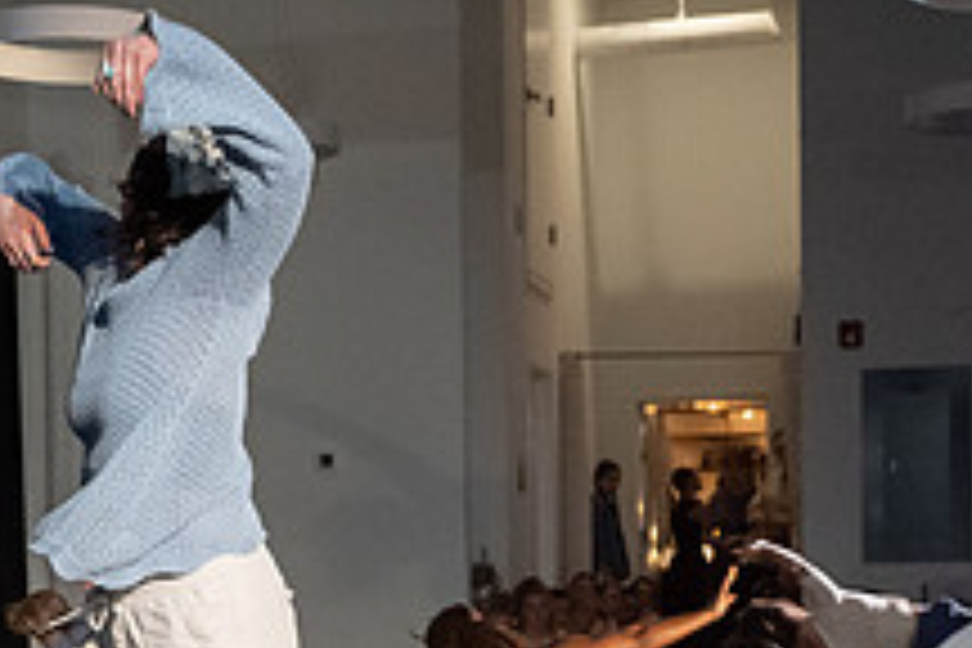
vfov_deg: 14.7
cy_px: 684
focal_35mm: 91
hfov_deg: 22.0
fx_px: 2457
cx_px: 160
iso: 6400
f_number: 4
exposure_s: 1/400
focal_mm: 28
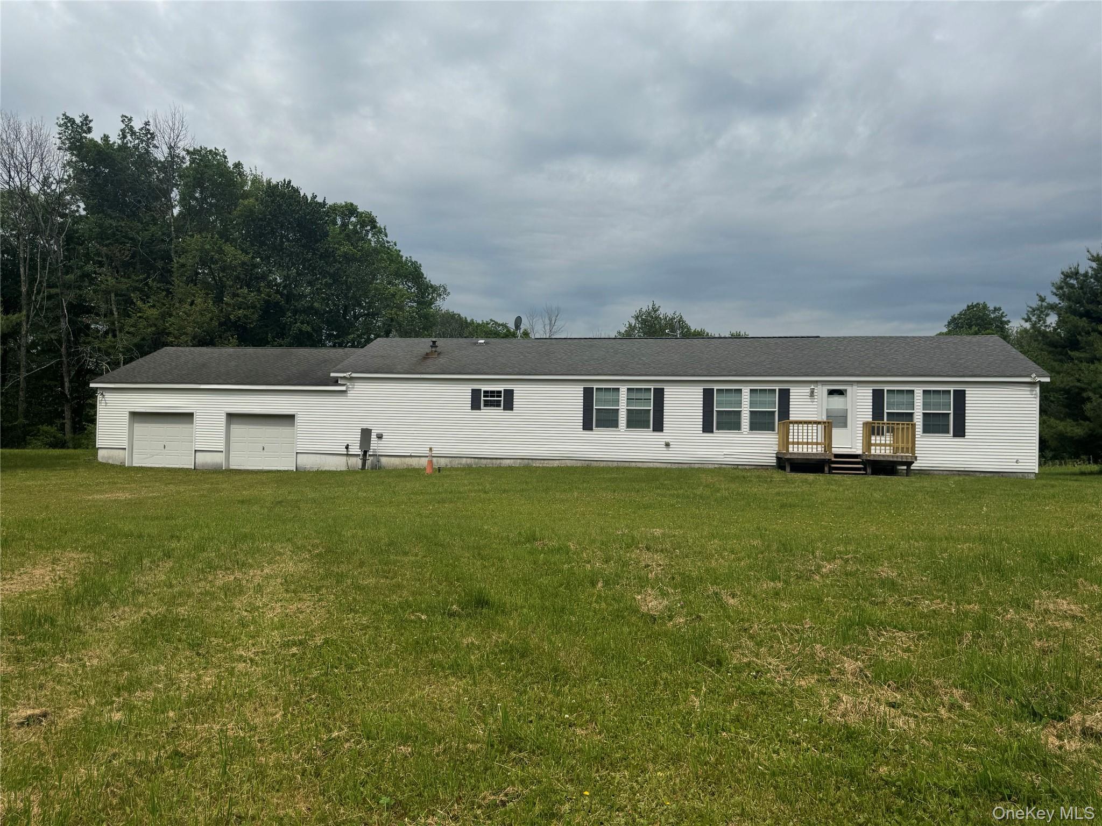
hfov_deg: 71.6
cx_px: 551
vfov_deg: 56.8
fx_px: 764
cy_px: 413
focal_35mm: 24
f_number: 1.78
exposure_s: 1/7937
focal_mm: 6.76
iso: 80
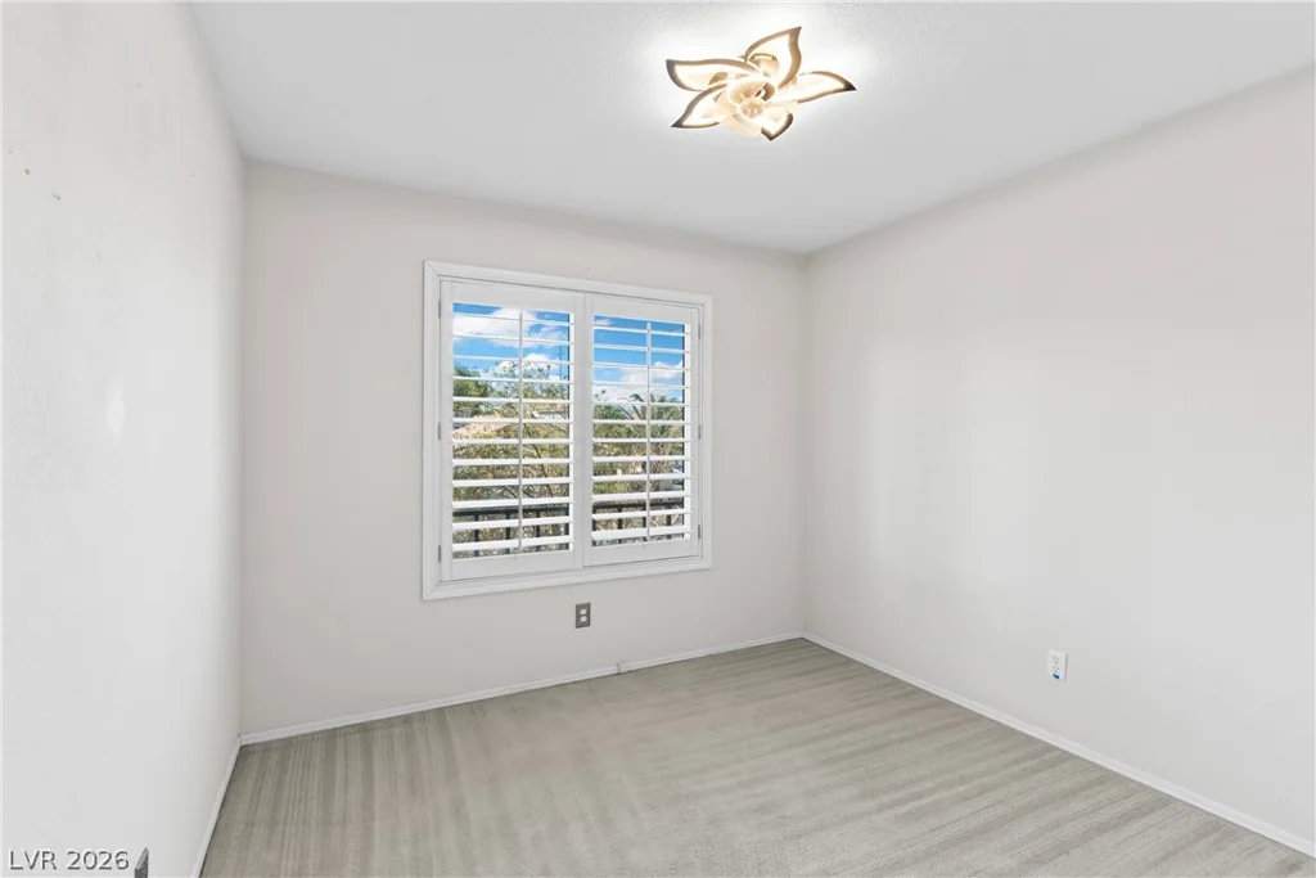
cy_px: 439
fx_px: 621
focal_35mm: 17
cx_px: 658
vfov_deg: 70.5
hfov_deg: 93.3
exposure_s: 1/3
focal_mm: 17
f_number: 8
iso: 400
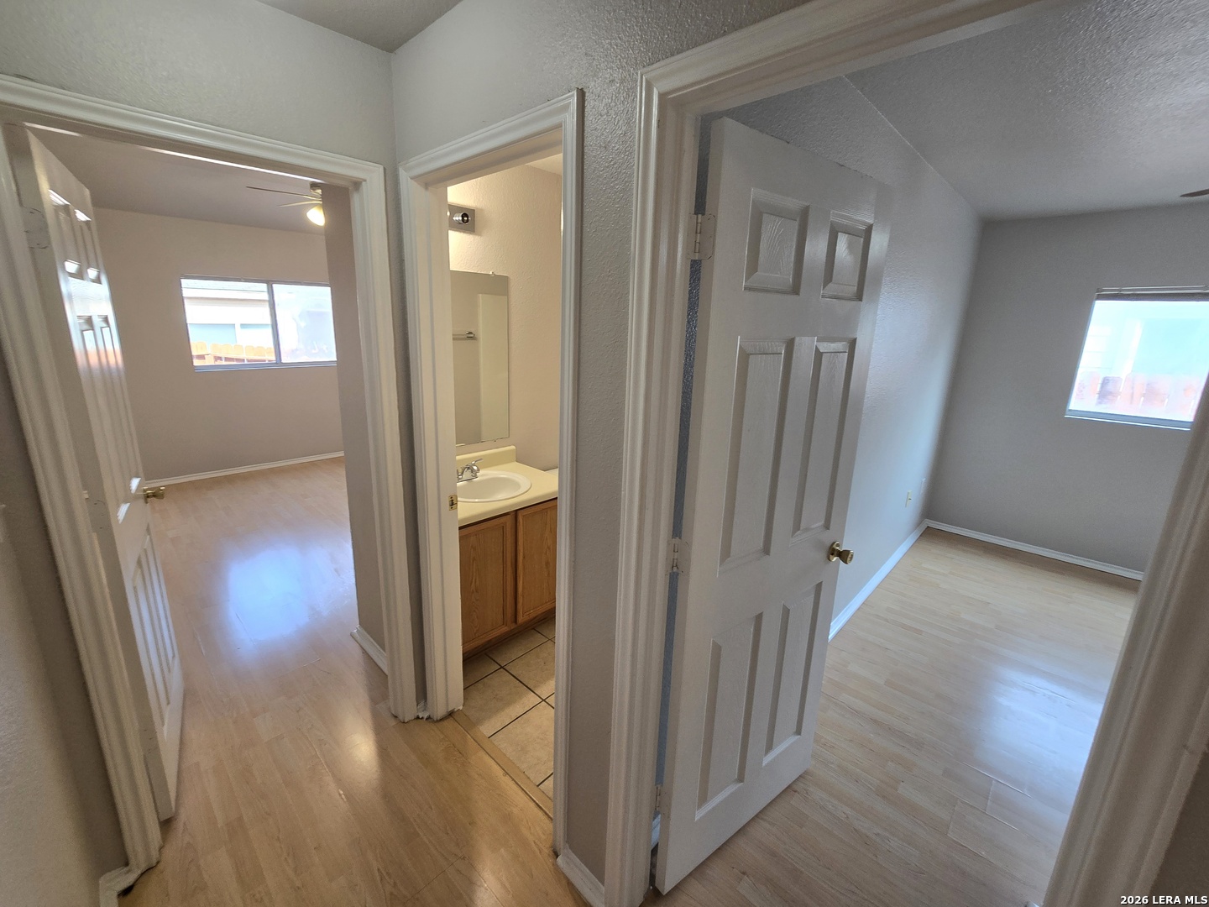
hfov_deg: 106.2
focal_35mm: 13
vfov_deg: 89.9
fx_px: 454
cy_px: 454
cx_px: 604
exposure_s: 1/60.2
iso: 64
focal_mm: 2.2
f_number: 2.2
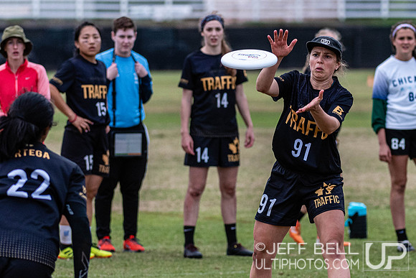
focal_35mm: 469
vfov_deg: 2.9
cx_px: 325
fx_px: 5425
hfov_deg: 4.4
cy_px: 196
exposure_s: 1/1000
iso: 1000
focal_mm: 200
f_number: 4
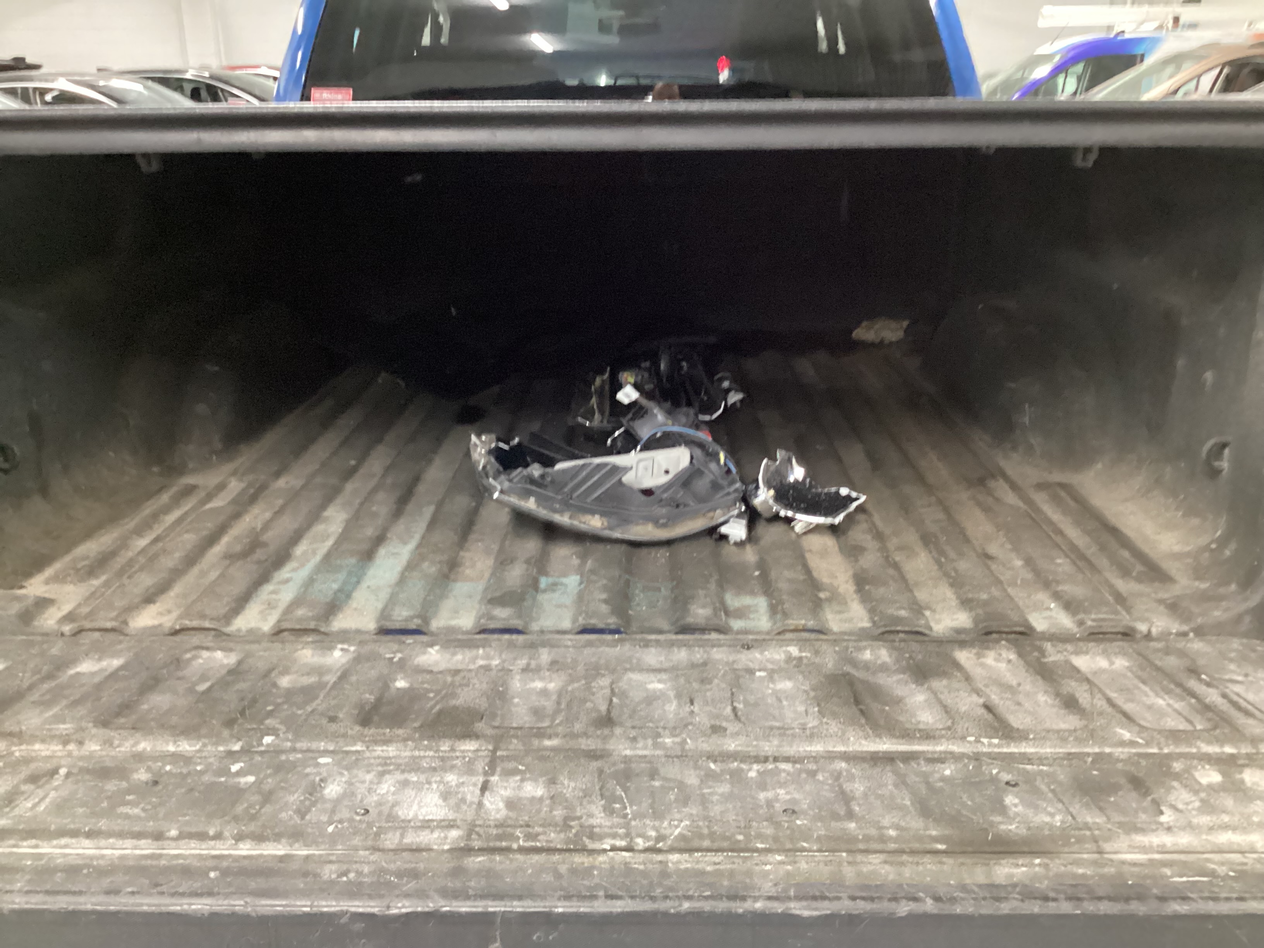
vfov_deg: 45.4
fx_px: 1132
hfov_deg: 58.4
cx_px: 632
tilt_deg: -22.2
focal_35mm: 31
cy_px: 474
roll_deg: +0.1
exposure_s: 1/25
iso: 640
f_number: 2.4
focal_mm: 3.3
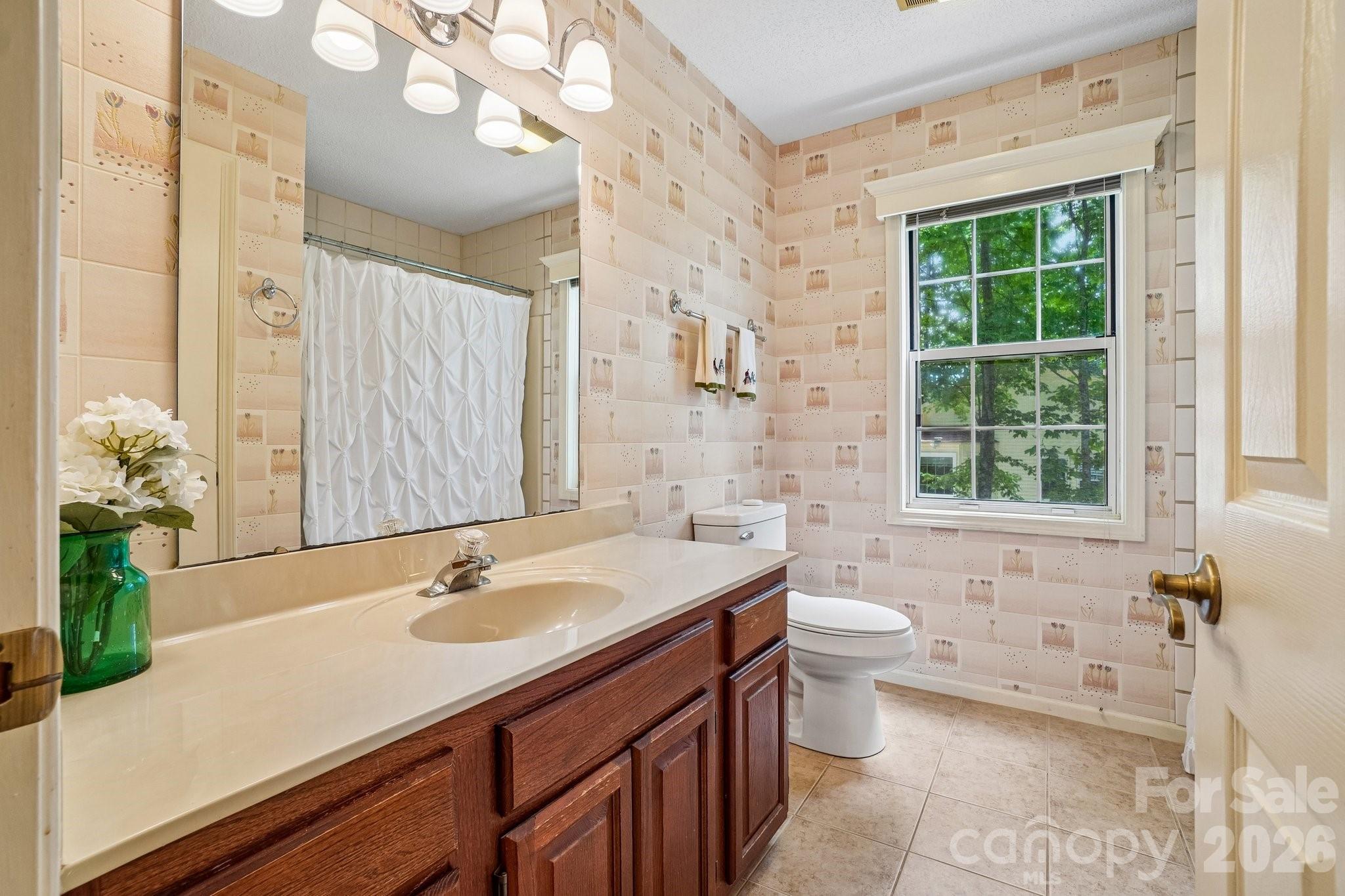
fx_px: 560
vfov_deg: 77.3
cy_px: 448
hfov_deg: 100.4
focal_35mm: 15
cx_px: 672
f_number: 8
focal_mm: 10
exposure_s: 1/25
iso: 400
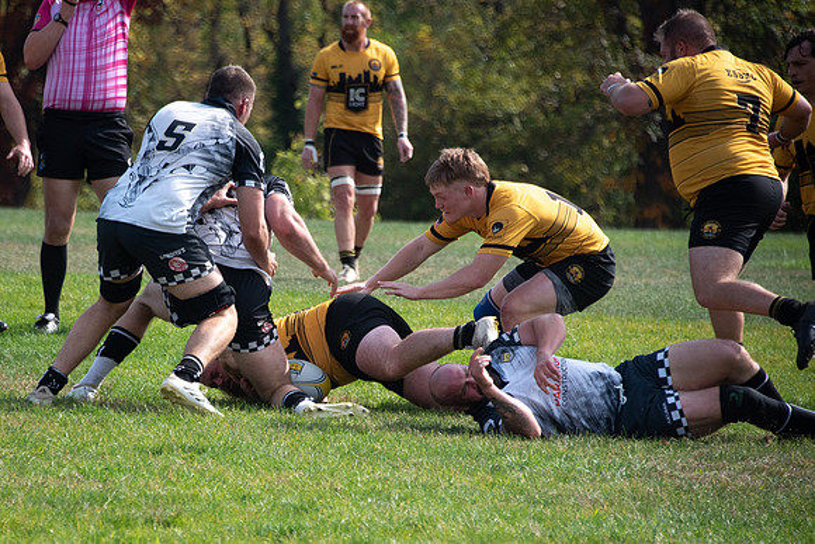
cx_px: 261
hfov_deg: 6.6
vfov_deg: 4.4
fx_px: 7078
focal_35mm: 313
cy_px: 370
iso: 400
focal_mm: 230
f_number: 6.3
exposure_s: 1/2500
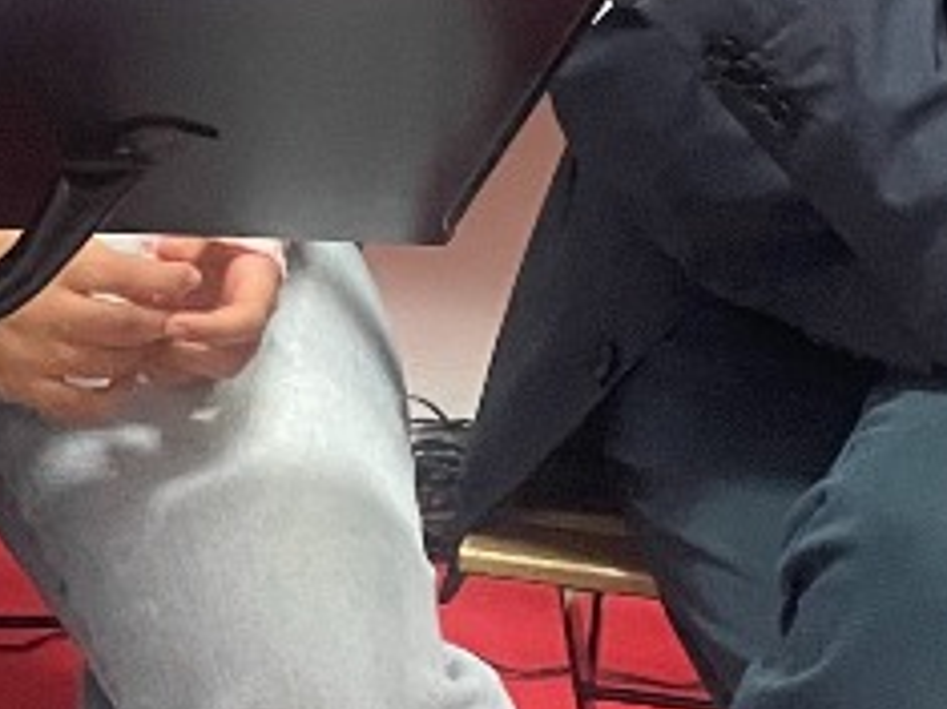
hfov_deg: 14.8
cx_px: 330
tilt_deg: -13.8
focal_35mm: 133
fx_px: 3637
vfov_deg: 10.8
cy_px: -286
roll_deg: -1.3
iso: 320
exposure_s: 1/50
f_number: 1.6
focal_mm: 4.2
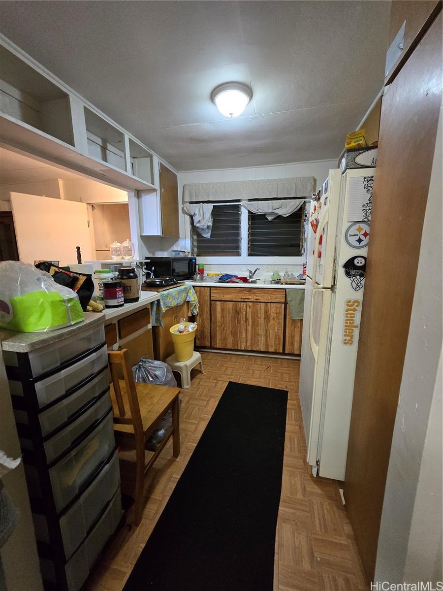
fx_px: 222
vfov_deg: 106.2
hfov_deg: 89.9
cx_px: 222
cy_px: 296
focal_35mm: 13
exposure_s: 1/60
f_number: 2.2
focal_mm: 2.2
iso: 800
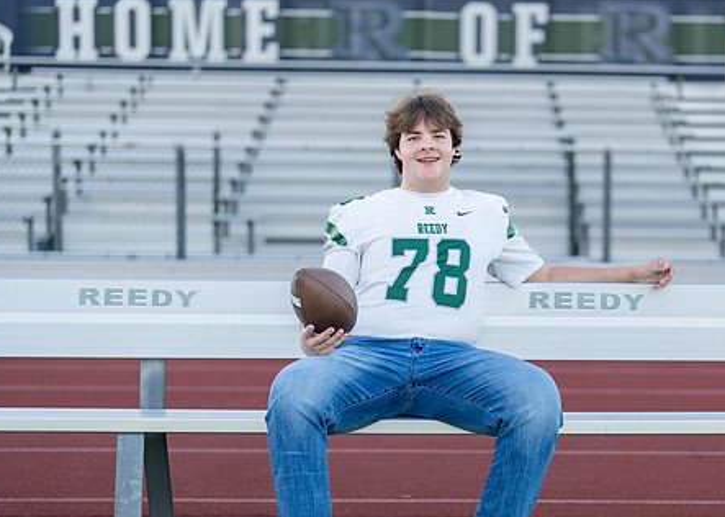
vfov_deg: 18.7
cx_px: 502
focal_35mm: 76
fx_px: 1564
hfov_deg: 25.9
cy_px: 326
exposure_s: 1/1000
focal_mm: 50
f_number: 1.2
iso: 100
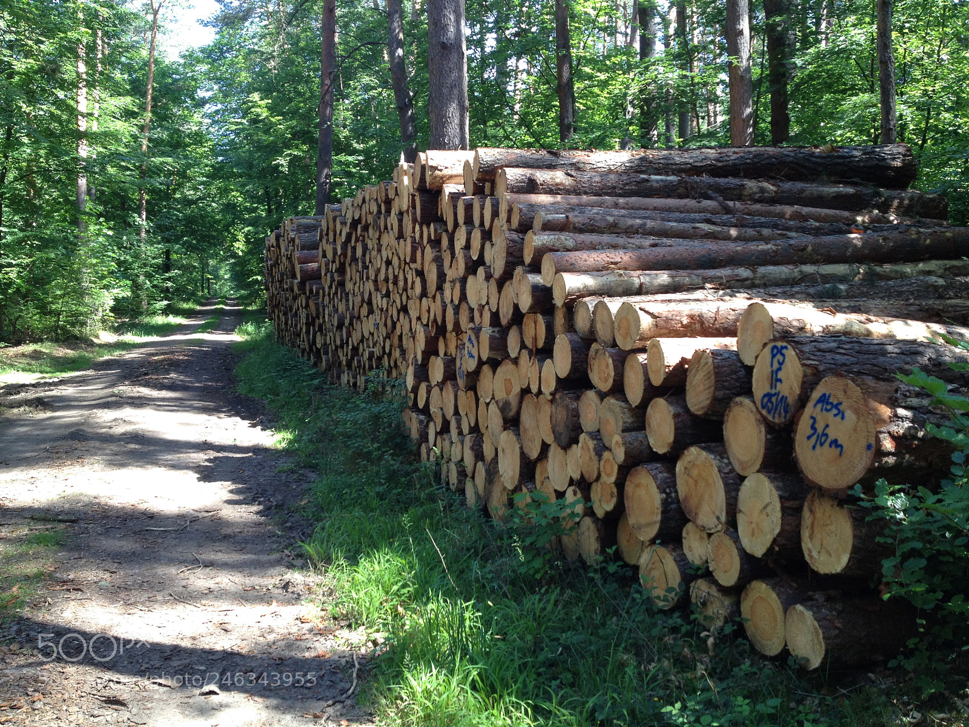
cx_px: 484
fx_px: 980
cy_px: 364
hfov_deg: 52.6
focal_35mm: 35
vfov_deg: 40.7
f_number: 2.4
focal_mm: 4.28
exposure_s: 1/120
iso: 64
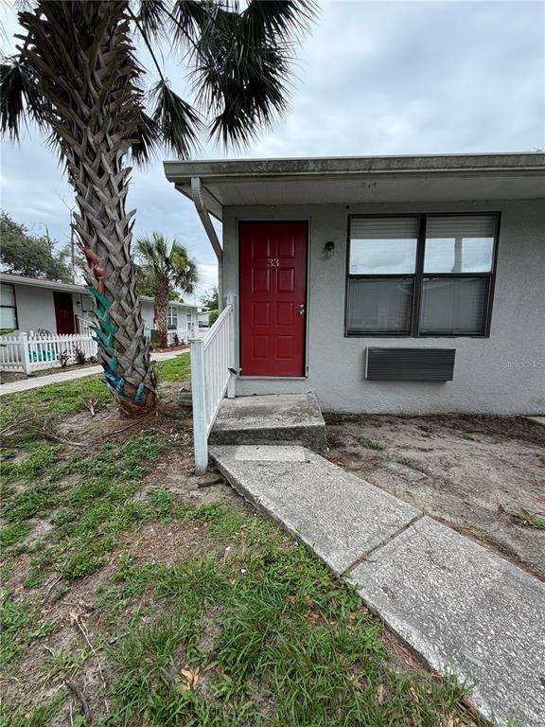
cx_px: 272
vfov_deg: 102.1
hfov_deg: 85.7
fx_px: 294
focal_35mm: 14
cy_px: 364
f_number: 2.2
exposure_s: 1/506
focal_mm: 2.22
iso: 40
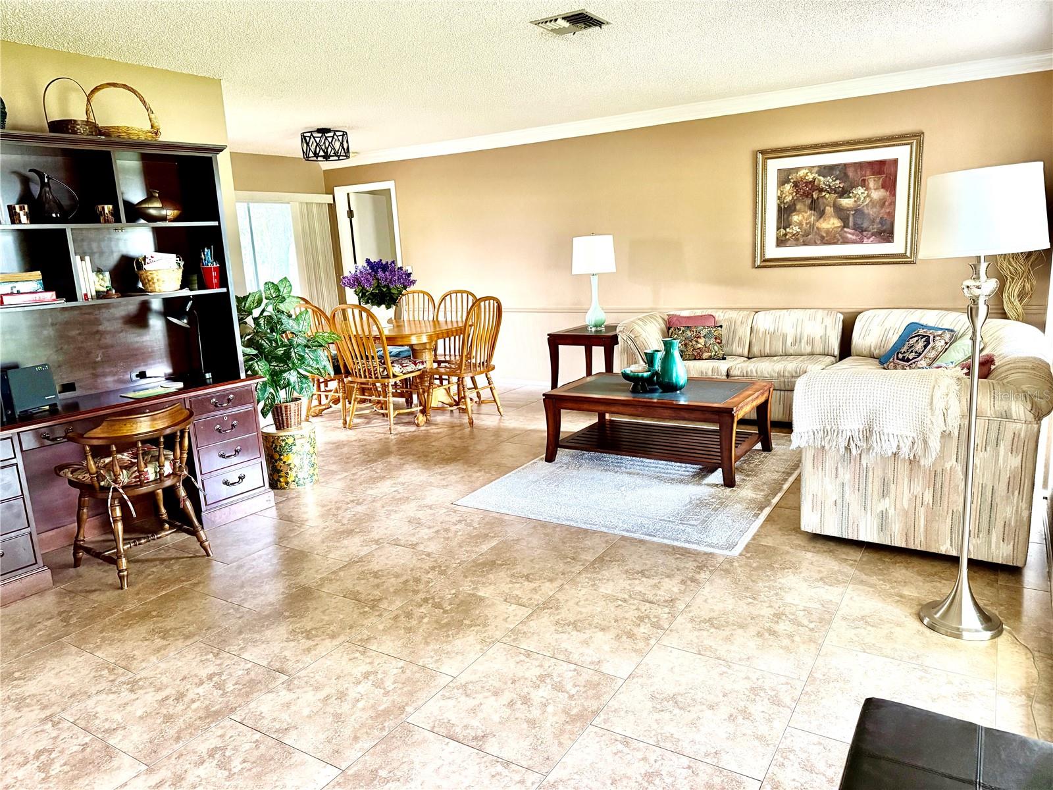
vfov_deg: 56.8
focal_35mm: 24
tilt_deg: -11.7
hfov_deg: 71.6
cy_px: 395
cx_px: 526
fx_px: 730
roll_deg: +3.1
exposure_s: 1/60
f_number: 1.78
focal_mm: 6.76
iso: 640
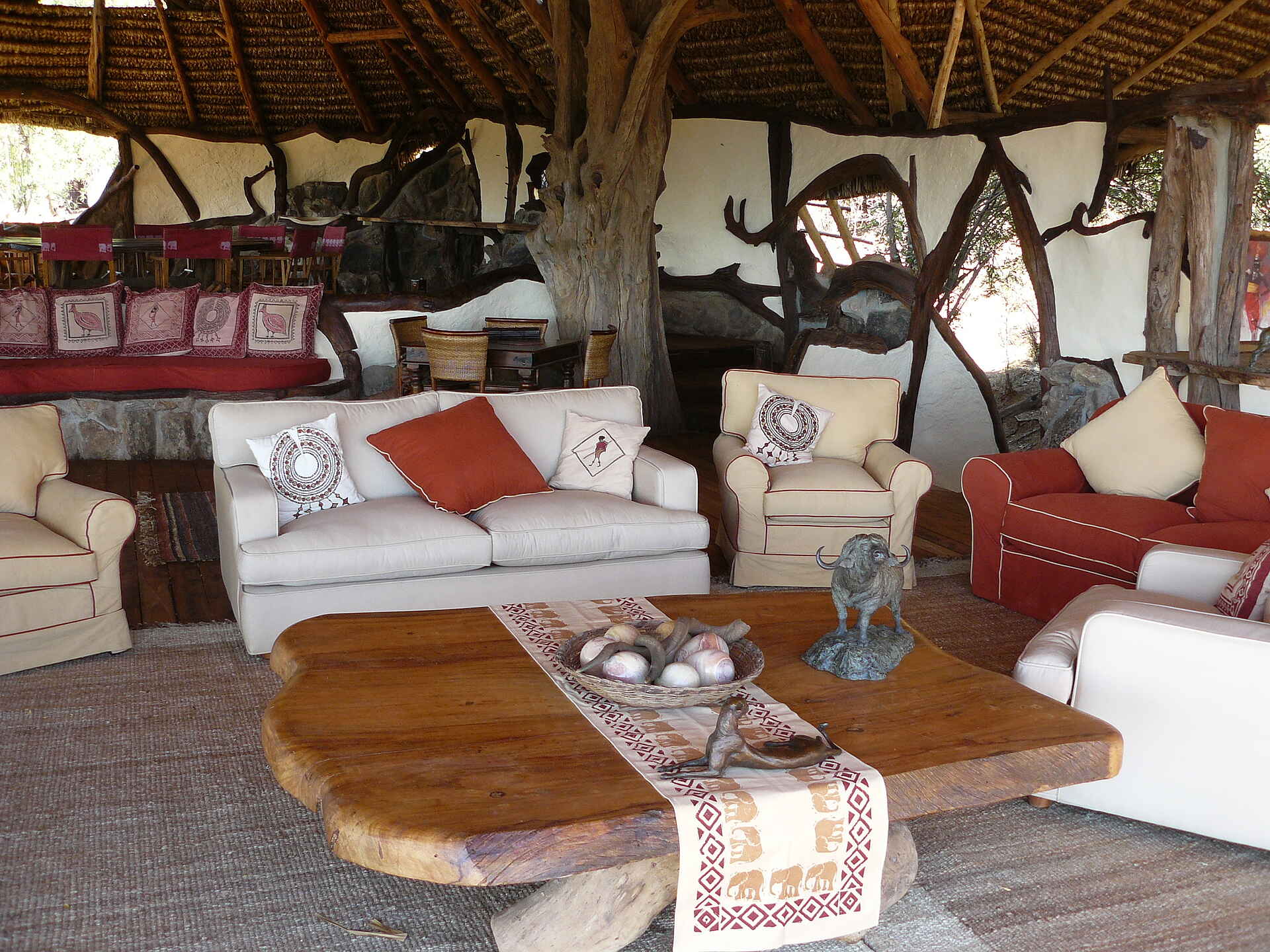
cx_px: 635
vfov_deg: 39.7
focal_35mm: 36
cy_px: 476
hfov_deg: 51.4
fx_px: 1321
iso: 100
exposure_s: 1/60
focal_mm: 6
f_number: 2.8
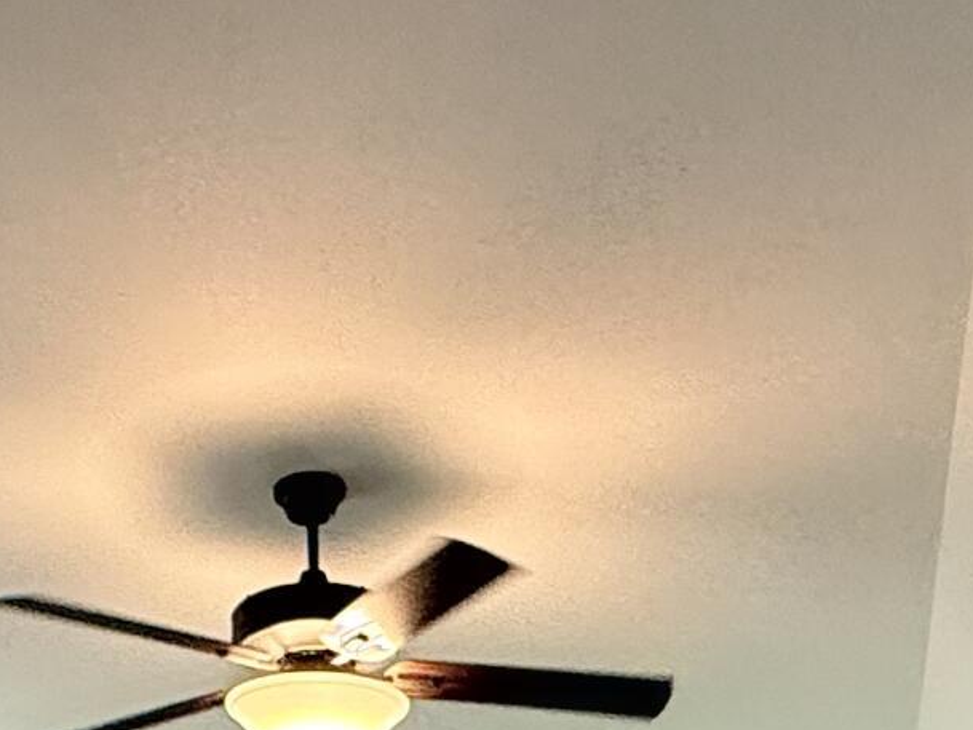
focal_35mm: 69
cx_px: 363
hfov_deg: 28.1
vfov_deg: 16.7
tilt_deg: -2.2
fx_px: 1940
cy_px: 1410
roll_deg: +1.0
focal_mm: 2.22
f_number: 2.2
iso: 250
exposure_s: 1/120
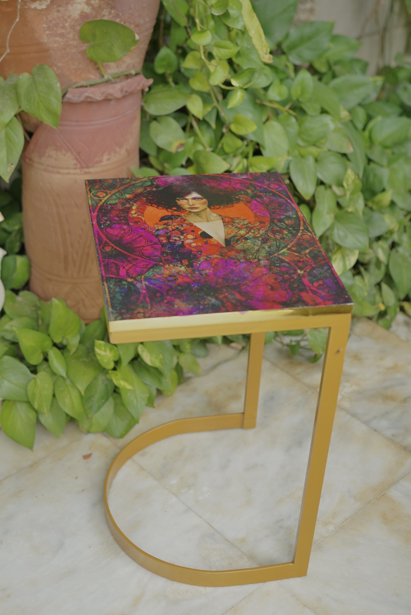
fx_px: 889
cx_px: 206
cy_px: 308
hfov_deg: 26.0
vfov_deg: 38.2
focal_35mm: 52
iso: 125
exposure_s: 1/125
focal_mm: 35
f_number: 2
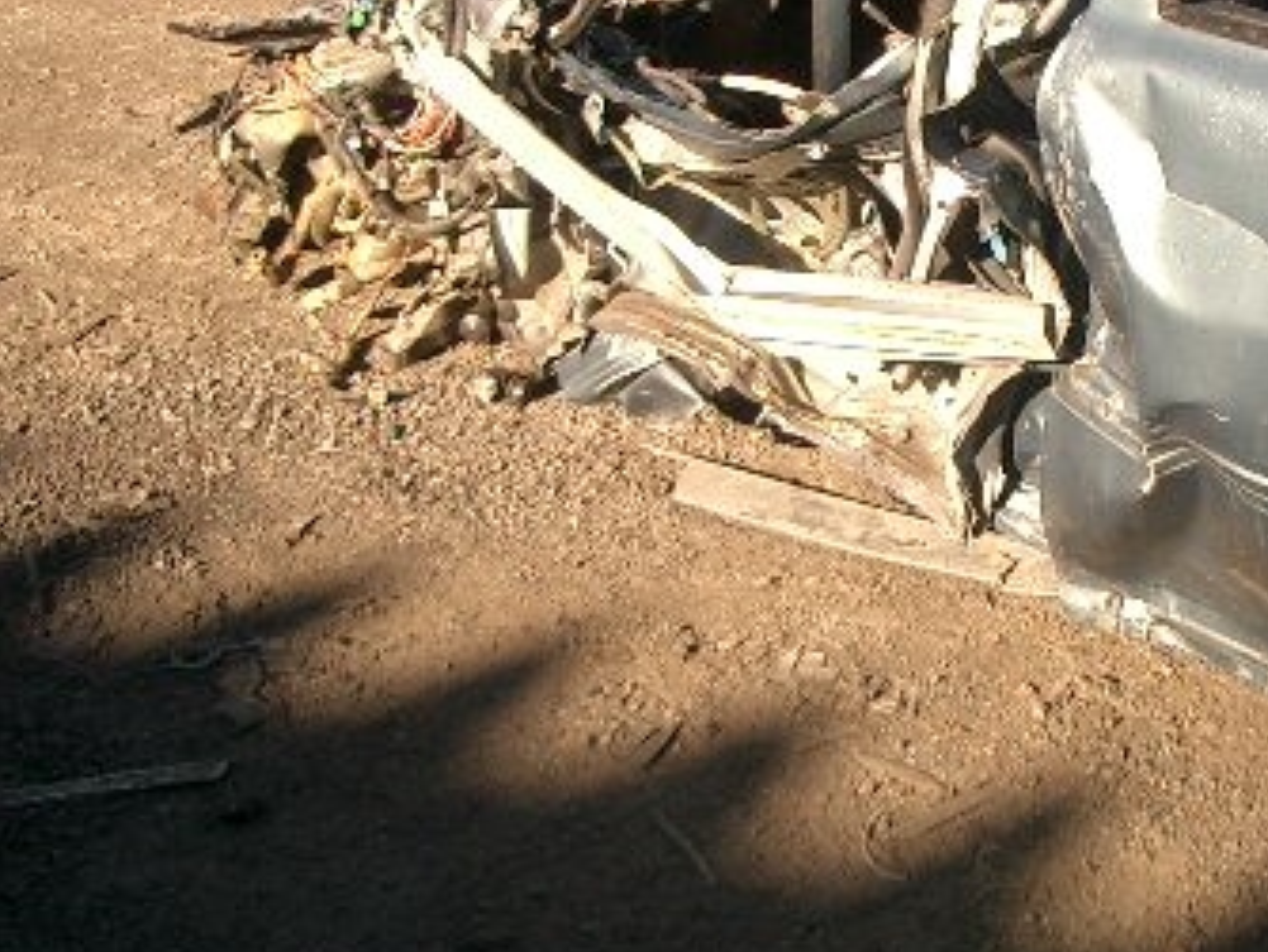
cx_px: 1025
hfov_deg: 28.3
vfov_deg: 21.9
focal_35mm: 67
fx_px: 2456
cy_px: 334
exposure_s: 1/500
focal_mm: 5.8
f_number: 2.6
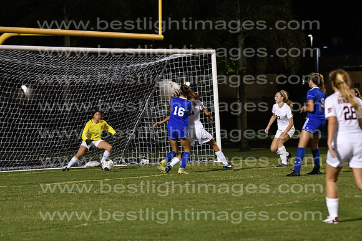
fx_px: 1886
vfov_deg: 7.3
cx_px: 181
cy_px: 120
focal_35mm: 188
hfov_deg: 11.0
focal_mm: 125
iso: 8000
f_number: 4
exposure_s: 1/800
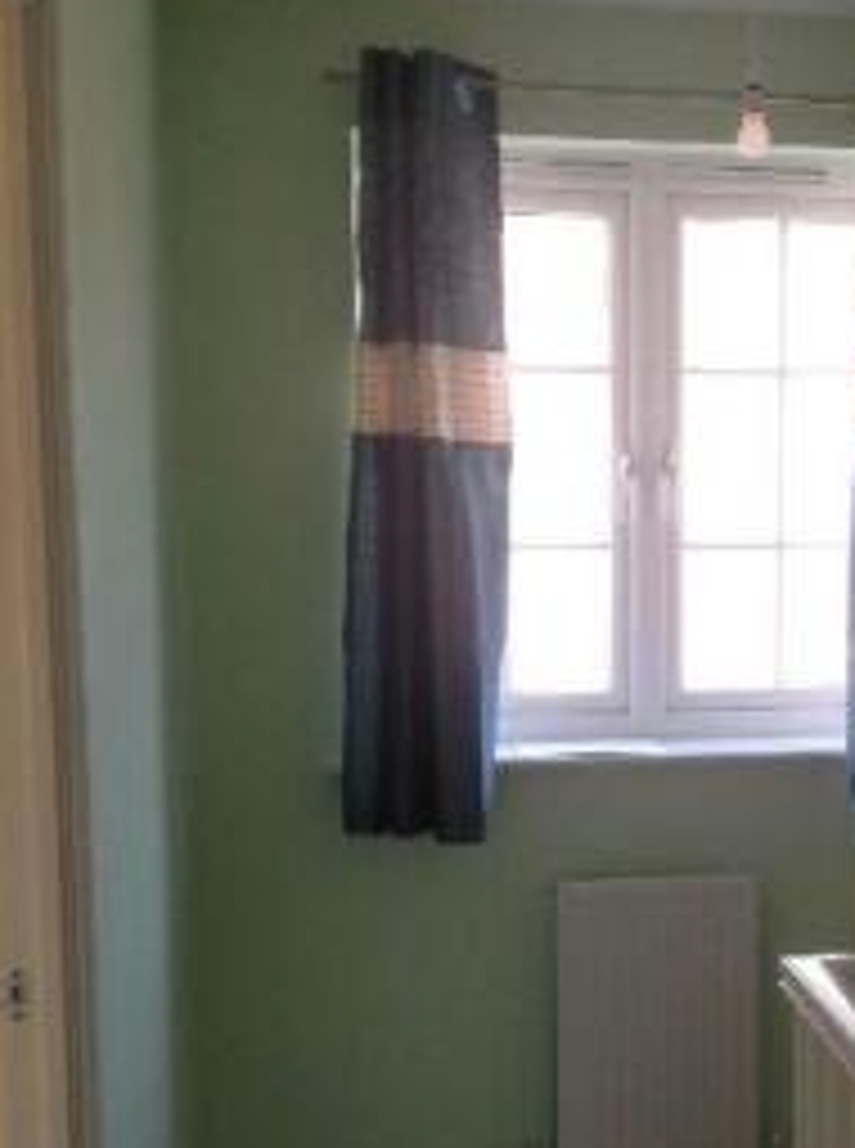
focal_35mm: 60
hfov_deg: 23.8
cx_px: 716
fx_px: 1984
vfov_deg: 32.1
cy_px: 714
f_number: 2.4
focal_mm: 4.28
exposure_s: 1/120
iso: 80
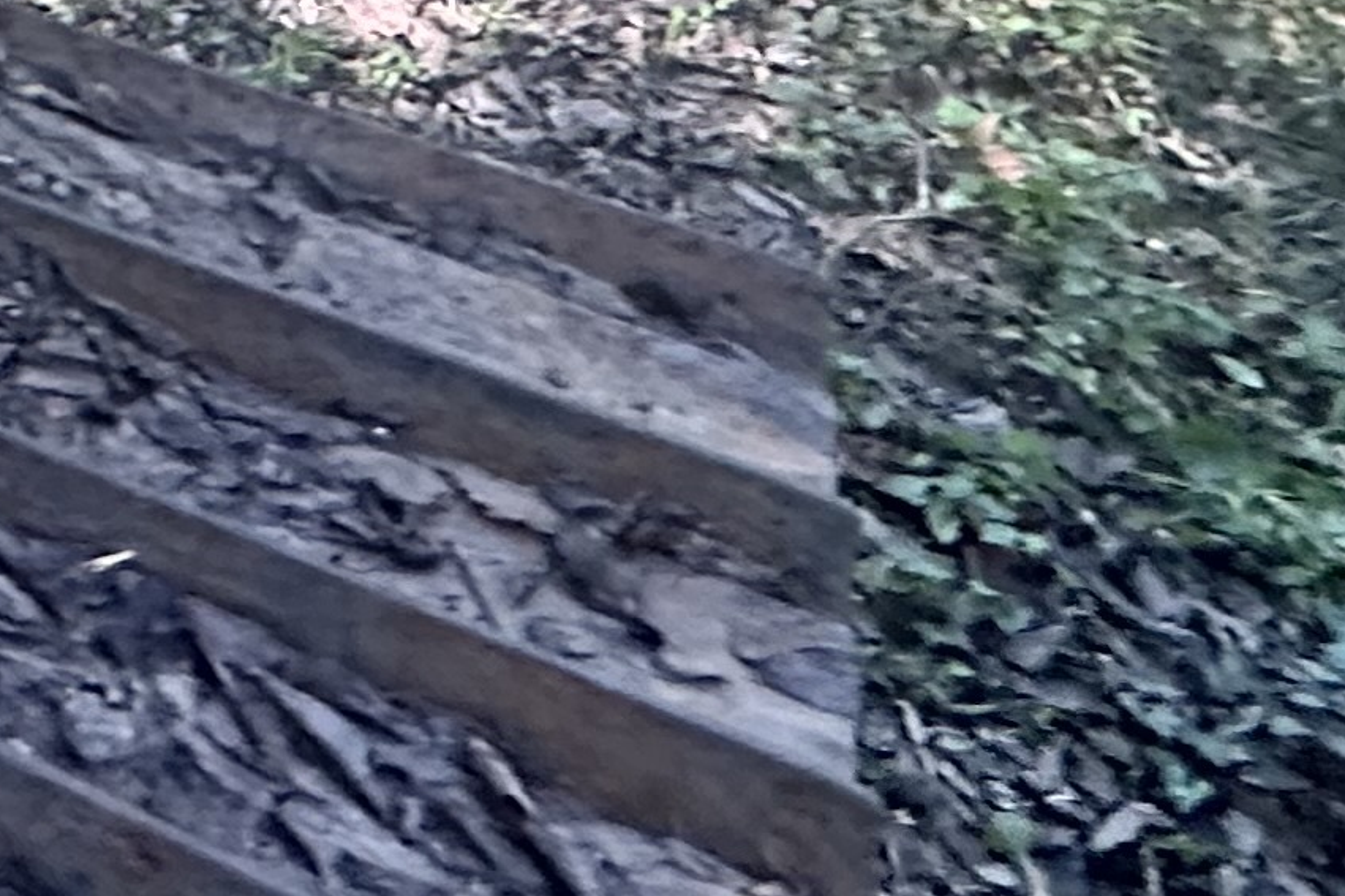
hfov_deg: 22.2
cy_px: -1190
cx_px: -846
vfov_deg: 14.2
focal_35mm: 69
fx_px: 2577
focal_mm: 2.22
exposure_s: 1/99
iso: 200
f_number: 2.2
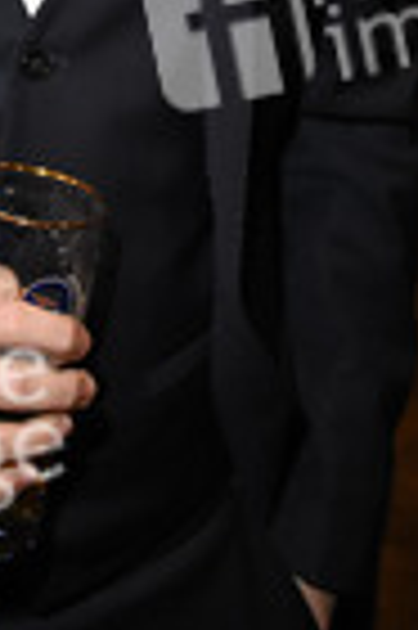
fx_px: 1798
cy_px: -220
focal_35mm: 103
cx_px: -36
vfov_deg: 18.3
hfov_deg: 13.0
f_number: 6.3
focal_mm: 24
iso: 3200
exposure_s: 1/60
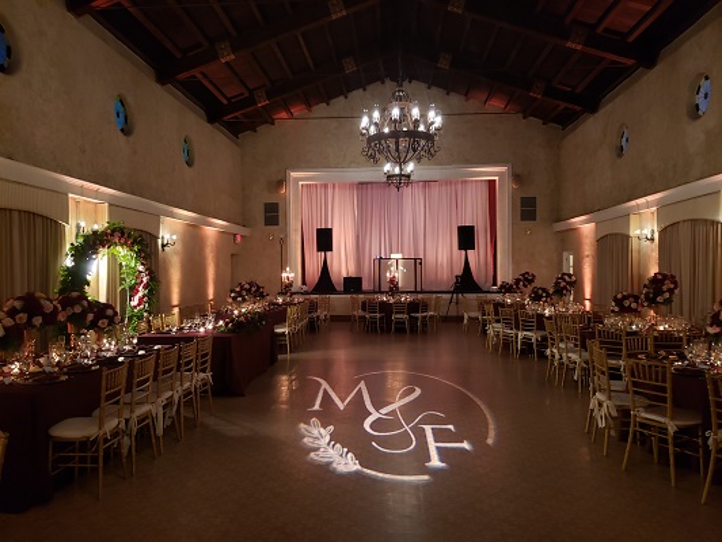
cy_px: 271
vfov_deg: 53.1
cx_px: 361
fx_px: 542
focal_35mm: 26
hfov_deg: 67.3
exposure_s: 1/12
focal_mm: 4.3
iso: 250
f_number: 1.5
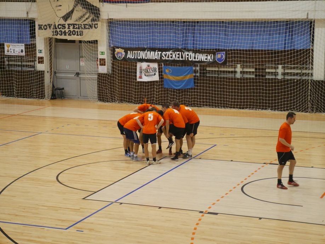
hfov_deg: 23.3
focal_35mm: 84
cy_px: 122
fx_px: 789
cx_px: 162
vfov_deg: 17.6
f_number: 5.6
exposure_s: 1/100
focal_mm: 42
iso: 3200
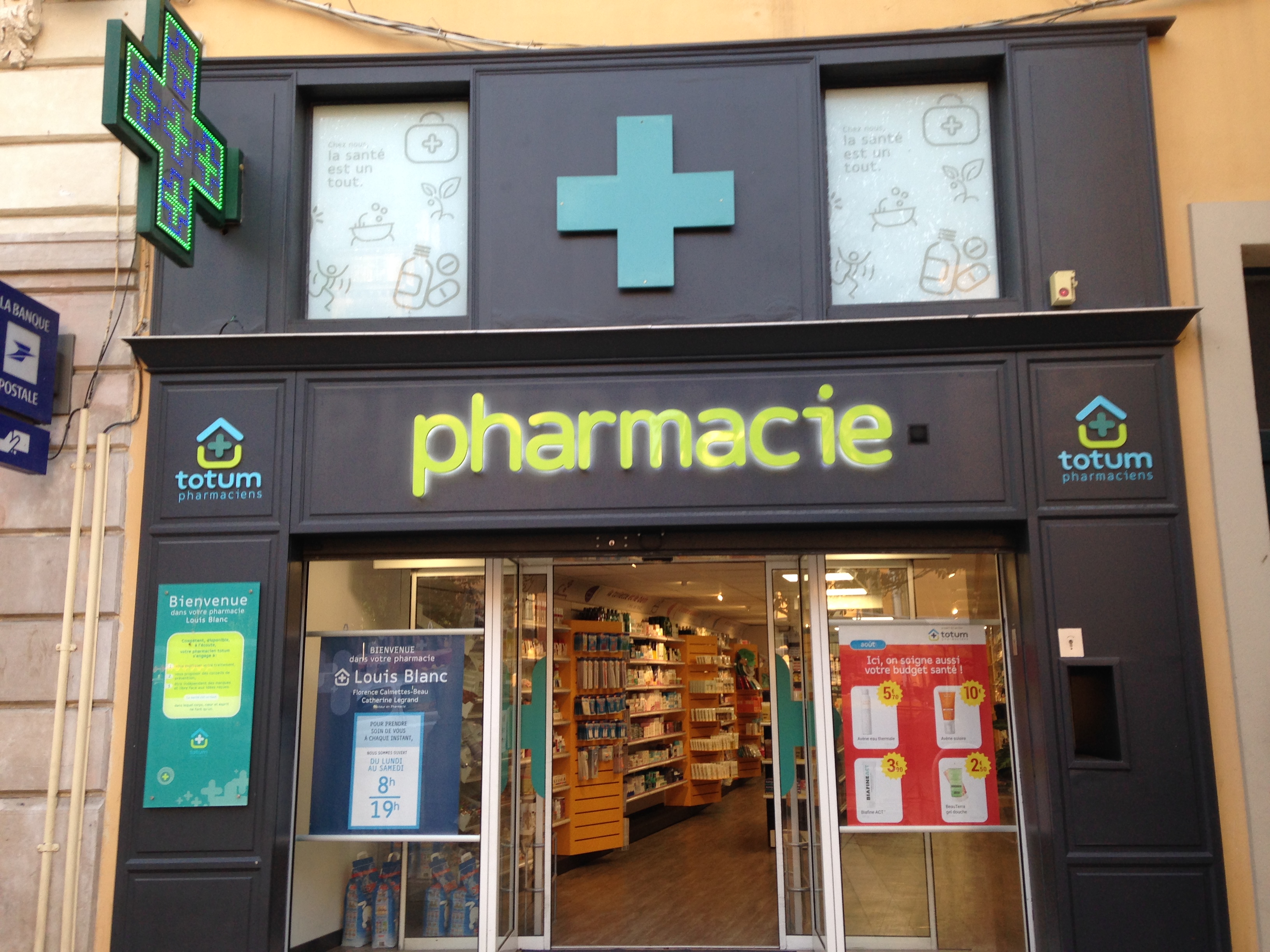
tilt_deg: +7.8
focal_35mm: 33
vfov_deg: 42.9
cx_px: 635
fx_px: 1211
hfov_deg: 55.4
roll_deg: +2.3
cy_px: 476
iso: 50
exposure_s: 1/60
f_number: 2.4
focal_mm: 4.12
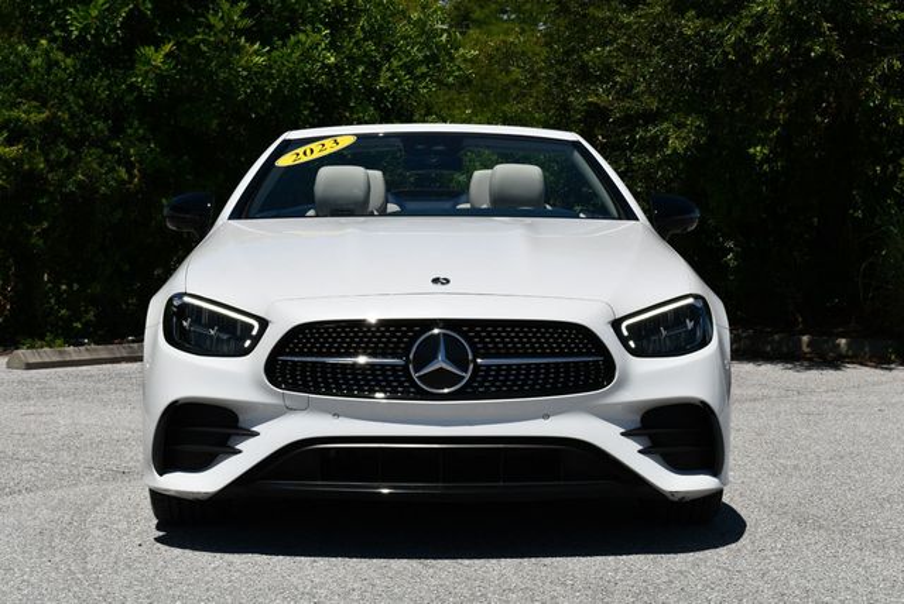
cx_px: 452
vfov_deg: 17.1
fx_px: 2011
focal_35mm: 80
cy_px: 302
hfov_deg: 25.3
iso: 100
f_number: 10
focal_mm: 40
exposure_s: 1/400
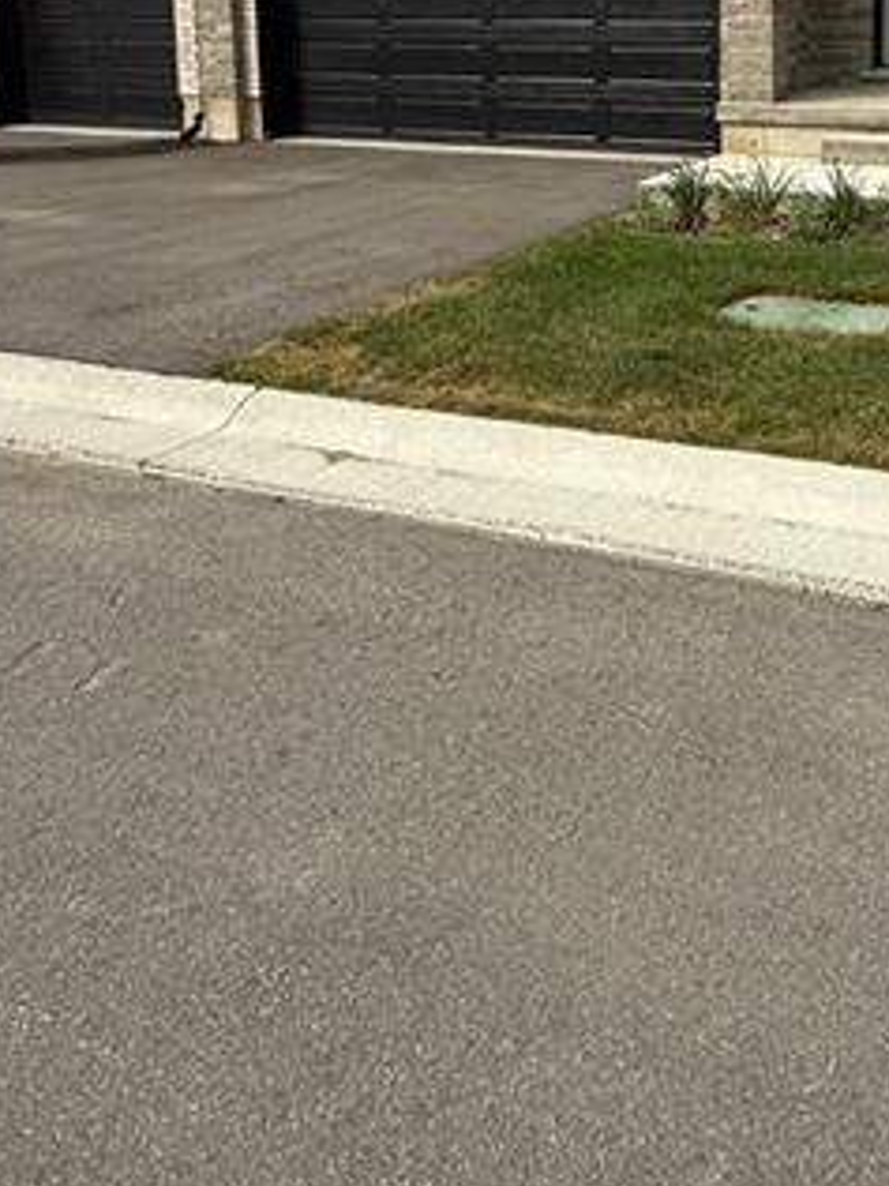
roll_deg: +0.0
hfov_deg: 39.8
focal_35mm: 34
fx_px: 1164
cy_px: 158
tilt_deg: -6.2
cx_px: 731
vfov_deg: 49.1
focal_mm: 2.22
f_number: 2.2
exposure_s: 1/1497
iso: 50
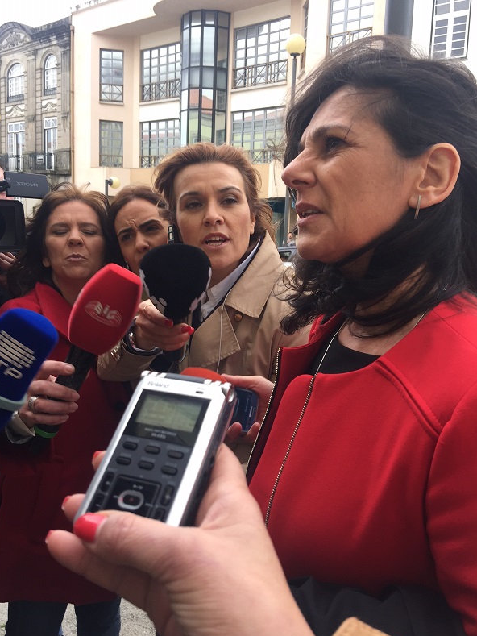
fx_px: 551
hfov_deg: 46.8
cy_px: 316
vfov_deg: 60.0
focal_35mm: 30
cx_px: 241
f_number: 2.2
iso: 32
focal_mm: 4.15
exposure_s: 1/229
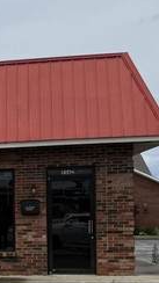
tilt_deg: +0.4
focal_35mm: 103
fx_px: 773
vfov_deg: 20.6
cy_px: 220
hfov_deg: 10.4
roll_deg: +1.5
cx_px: -203
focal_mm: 6.76
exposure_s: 1/9091
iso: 80
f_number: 1.78
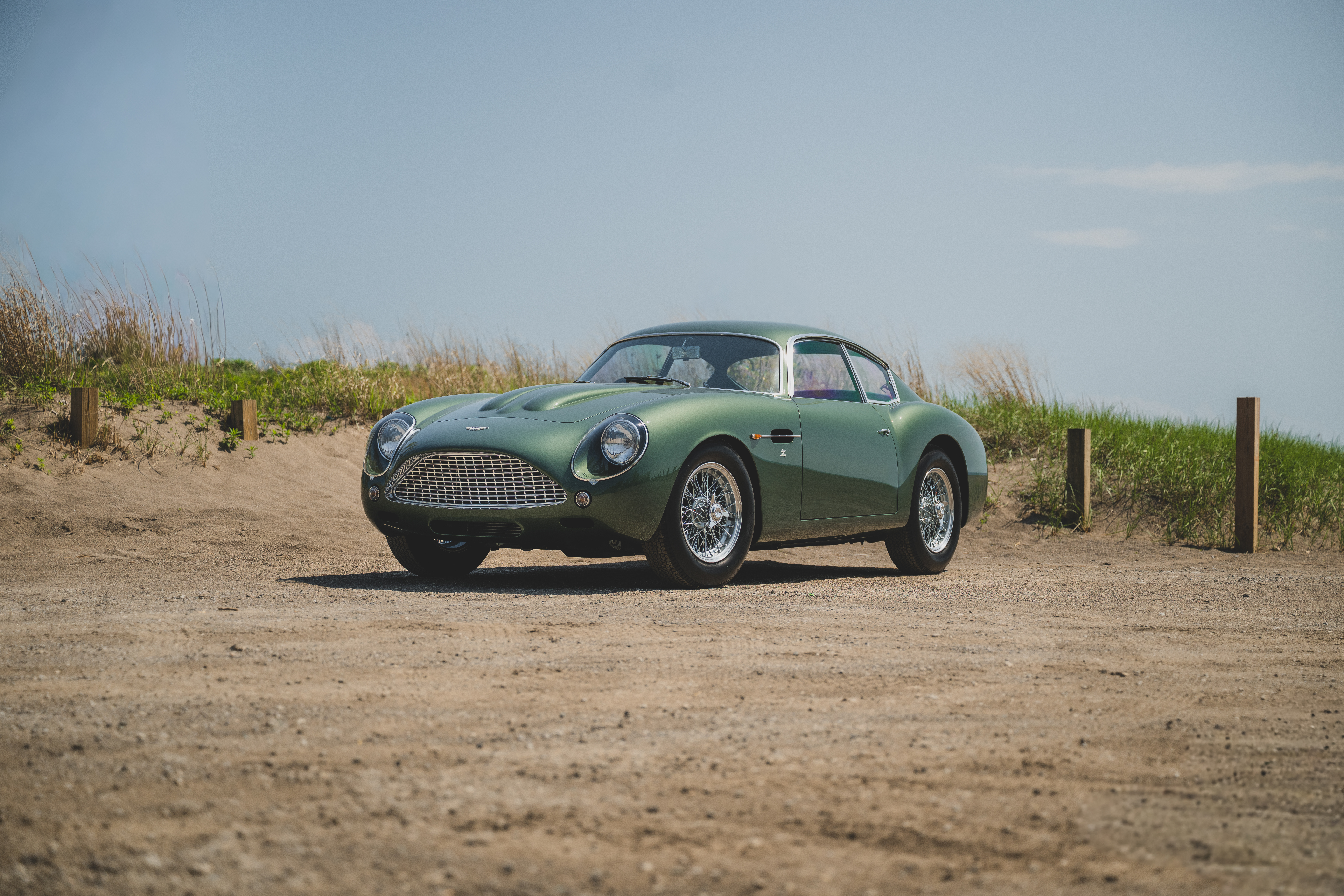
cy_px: 448
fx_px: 2501
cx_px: 672
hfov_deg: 30.1
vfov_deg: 20.3
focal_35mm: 67
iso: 160
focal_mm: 67
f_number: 2.8
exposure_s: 1/1250
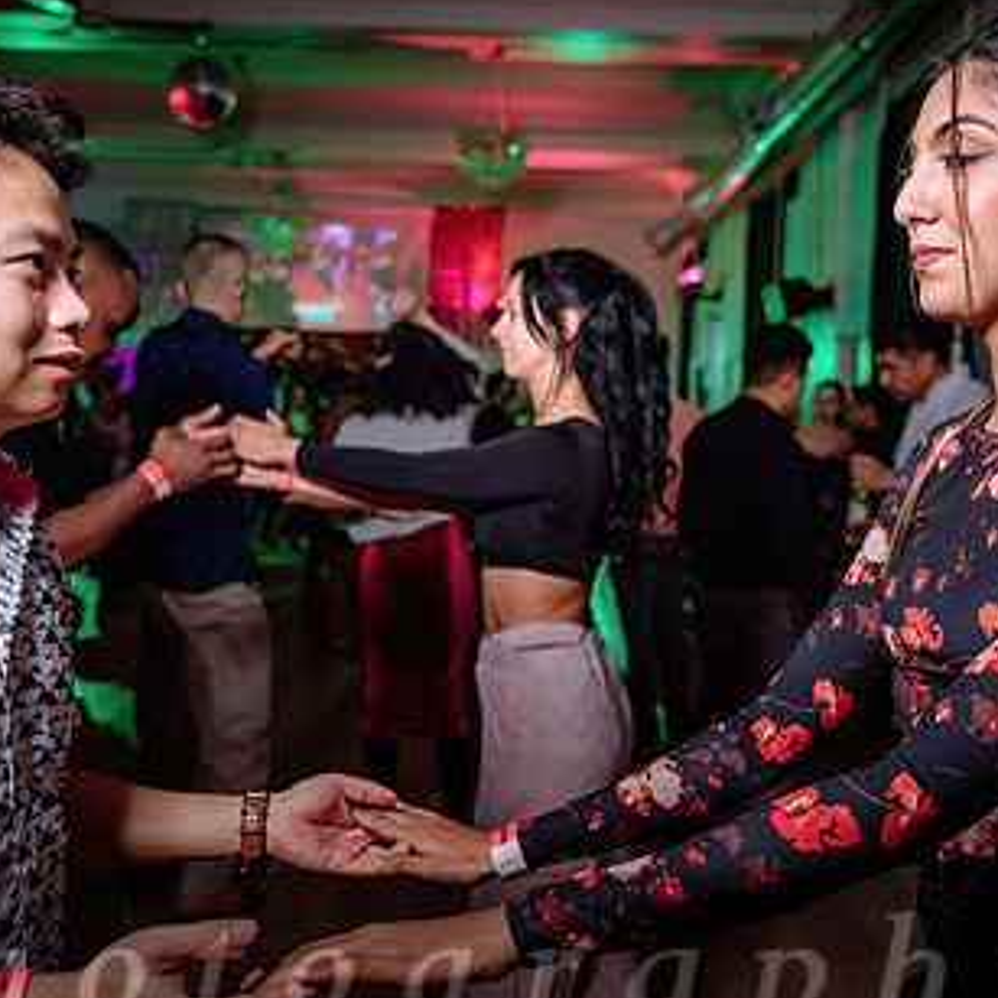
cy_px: 478
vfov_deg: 40.0
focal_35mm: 42
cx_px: 488
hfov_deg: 40.0
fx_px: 1370
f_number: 2.8
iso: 500
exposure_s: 1/80
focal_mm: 24
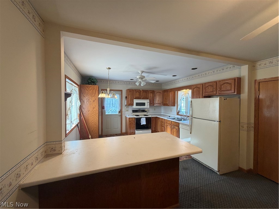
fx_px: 113
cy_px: 104
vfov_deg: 85.7
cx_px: 140
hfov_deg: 102.1
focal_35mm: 14
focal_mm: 2.22
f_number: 2.2
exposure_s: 1/120
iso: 160
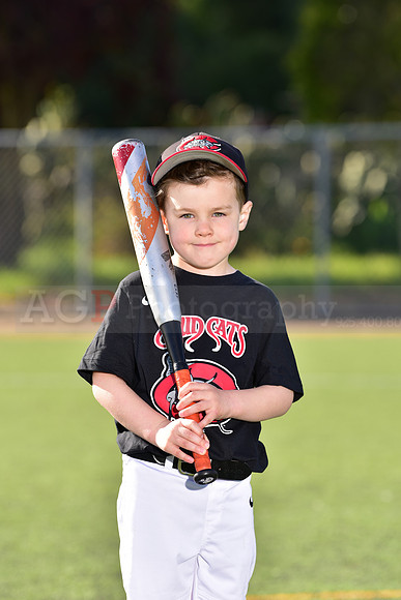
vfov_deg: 10.3
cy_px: 300
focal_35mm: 200
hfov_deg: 6.9
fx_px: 3339
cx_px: 200
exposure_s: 1/250
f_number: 5
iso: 80
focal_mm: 200
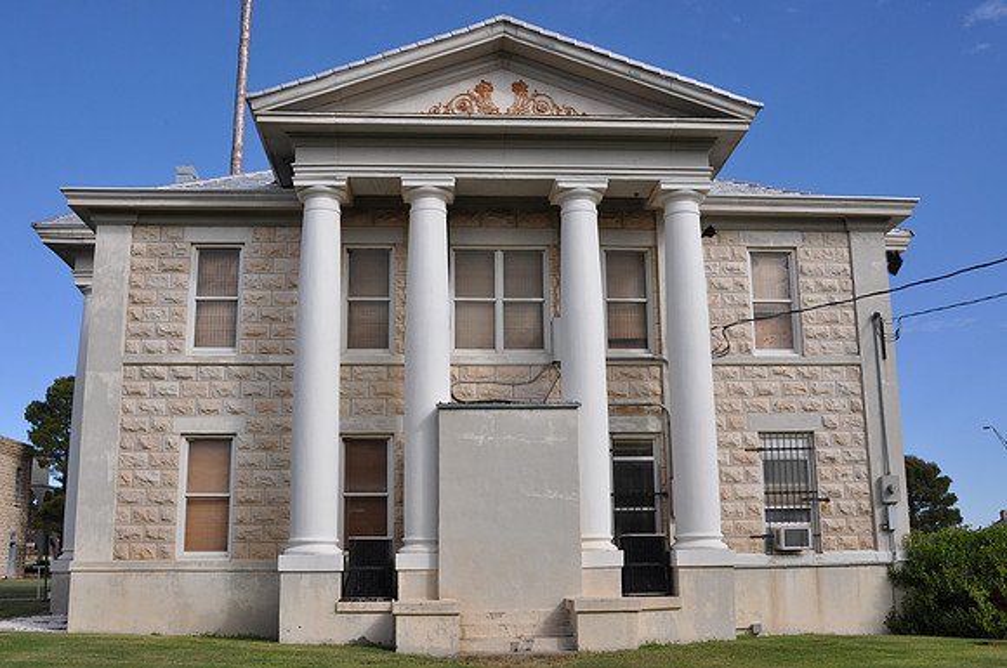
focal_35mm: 36
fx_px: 1006
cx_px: 504
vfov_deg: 36.8
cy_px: 334
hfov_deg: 53.2
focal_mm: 24
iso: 200
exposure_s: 1/400
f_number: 10
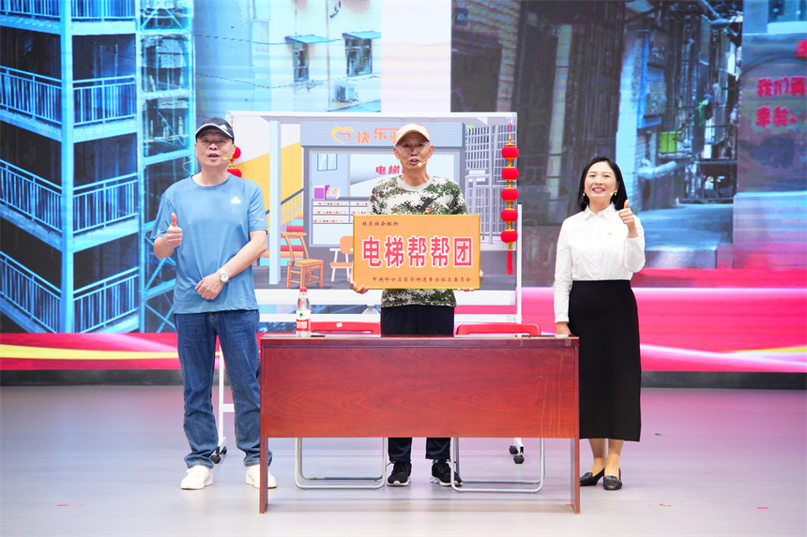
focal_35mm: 133
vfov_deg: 10.3
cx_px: 404
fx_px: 2981
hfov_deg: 15.4
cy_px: 268
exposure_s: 1/200
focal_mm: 133
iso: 2000
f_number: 5
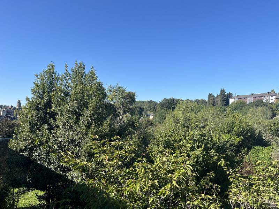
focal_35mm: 26
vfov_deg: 53.1
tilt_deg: +1.9
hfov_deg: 67.3
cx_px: 140
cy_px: 104
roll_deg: +0.3
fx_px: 210
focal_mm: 5.1
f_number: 1.6
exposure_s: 1/2309
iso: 50
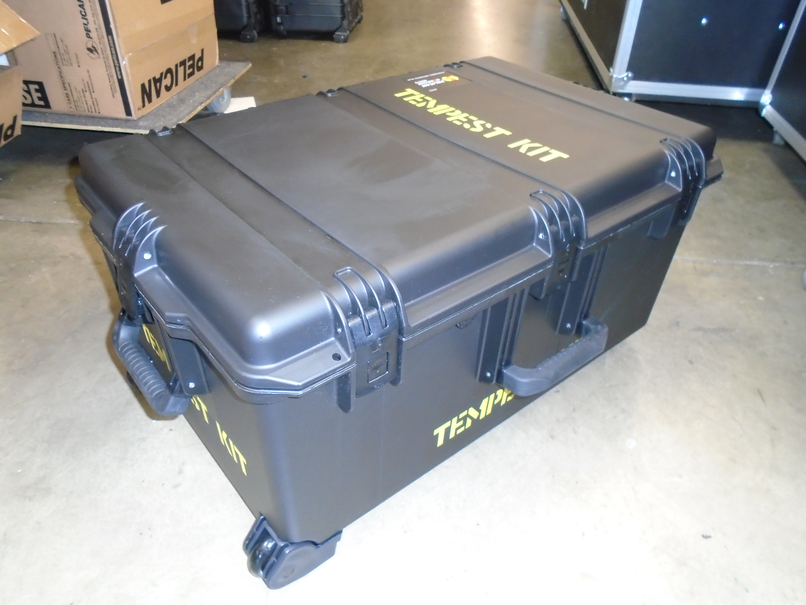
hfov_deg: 67.3
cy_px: 302
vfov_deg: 53.1
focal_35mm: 26
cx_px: 403
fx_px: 605
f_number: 3.2
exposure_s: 1/30
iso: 400
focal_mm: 4.6
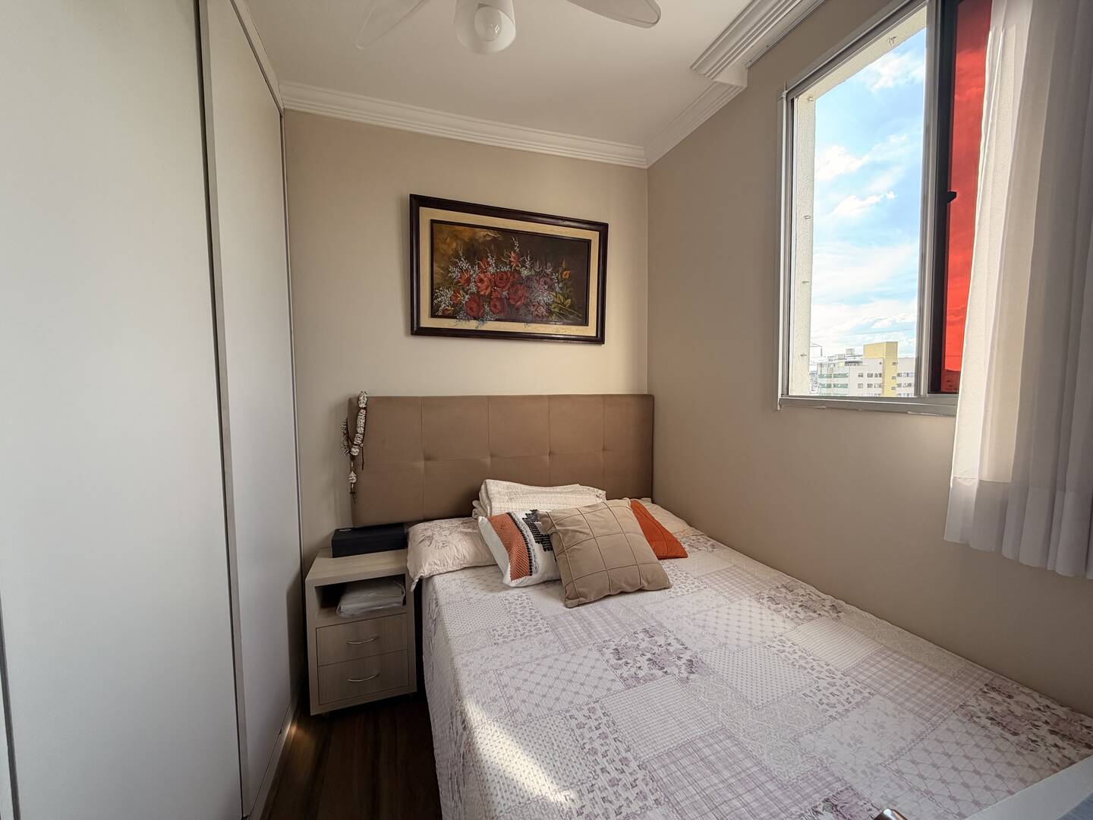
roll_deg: +0.4
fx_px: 442
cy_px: 410
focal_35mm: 14
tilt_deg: -2.6
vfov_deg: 85.7
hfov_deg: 102.1
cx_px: 546
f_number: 2.2
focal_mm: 2.22
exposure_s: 1/129
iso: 50
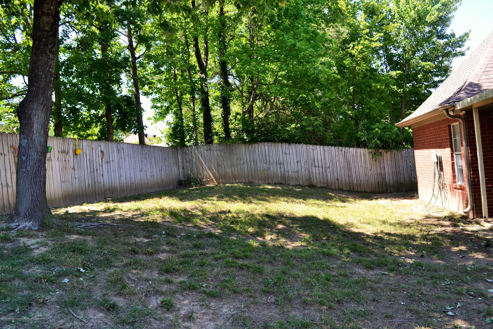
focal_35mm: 27
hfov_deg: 67.4
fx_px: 370
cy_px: 164
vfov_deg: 47.9
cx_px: 246
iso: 160
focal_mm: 18
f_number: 5.6
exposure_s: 1/125
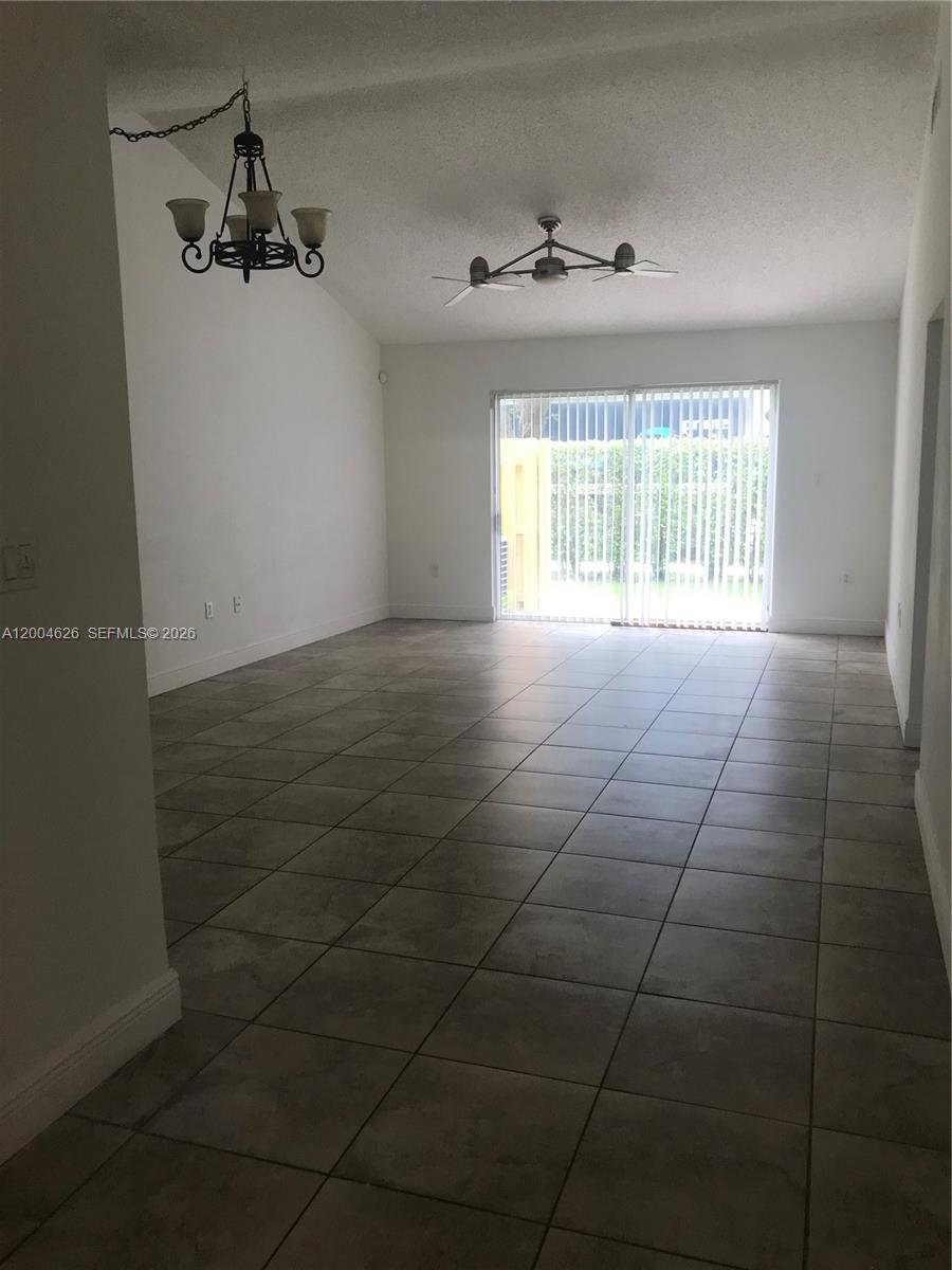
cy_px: 635
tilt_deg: -7.9
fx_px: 1027
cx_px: 476
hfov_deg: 49.7
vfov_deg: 63.4
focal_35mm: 28
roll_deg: +0.6
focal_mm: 3.99
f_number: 1.8
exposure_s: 1/120
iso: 40
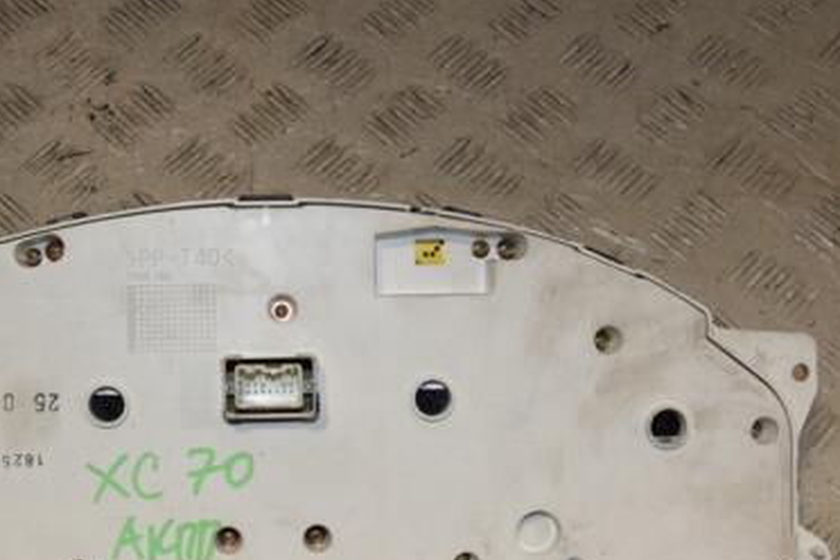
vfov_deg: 23.2
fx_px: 1353
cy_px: 411
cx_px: 280
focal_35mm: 58
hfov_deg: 34.2
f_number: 13
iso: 800
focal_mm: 24
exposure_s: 1/200
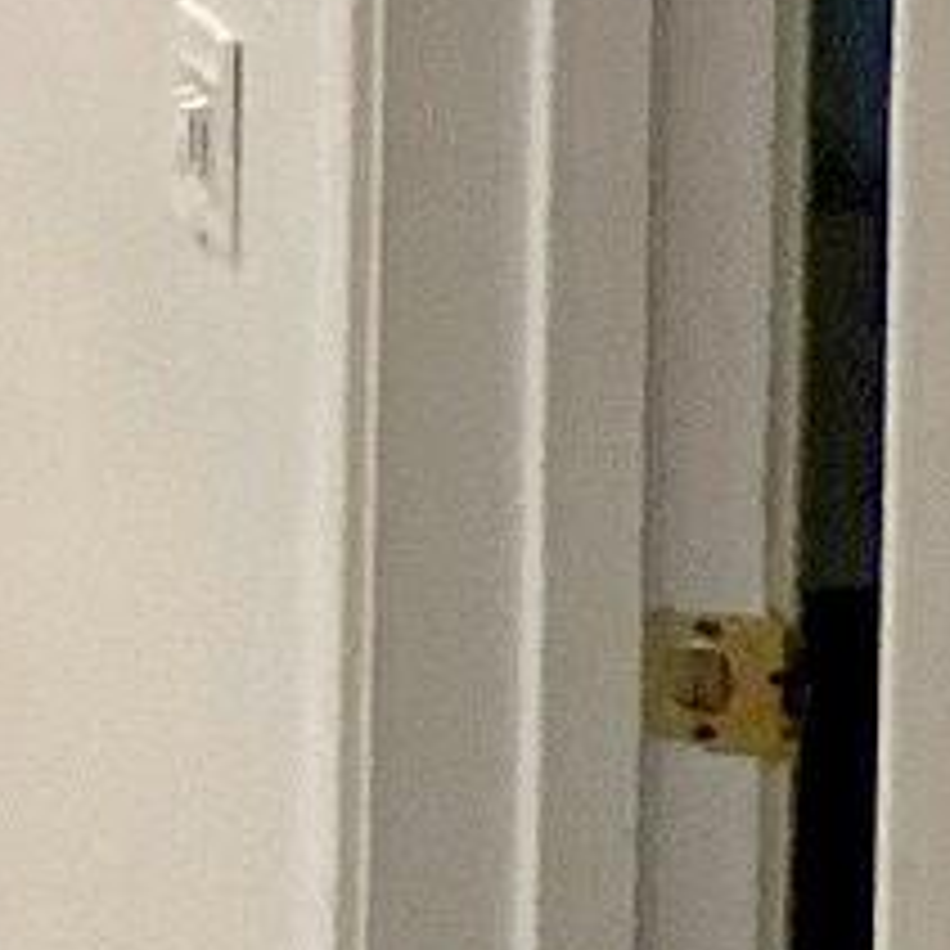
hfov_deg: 7.4
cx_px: -3215
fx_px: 3726
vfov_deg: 13.7
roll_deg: +0.0
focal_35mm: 120
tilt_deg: -1.6
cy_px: -432
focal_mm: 2.22
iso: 160
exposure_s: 1/60
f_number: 2.2
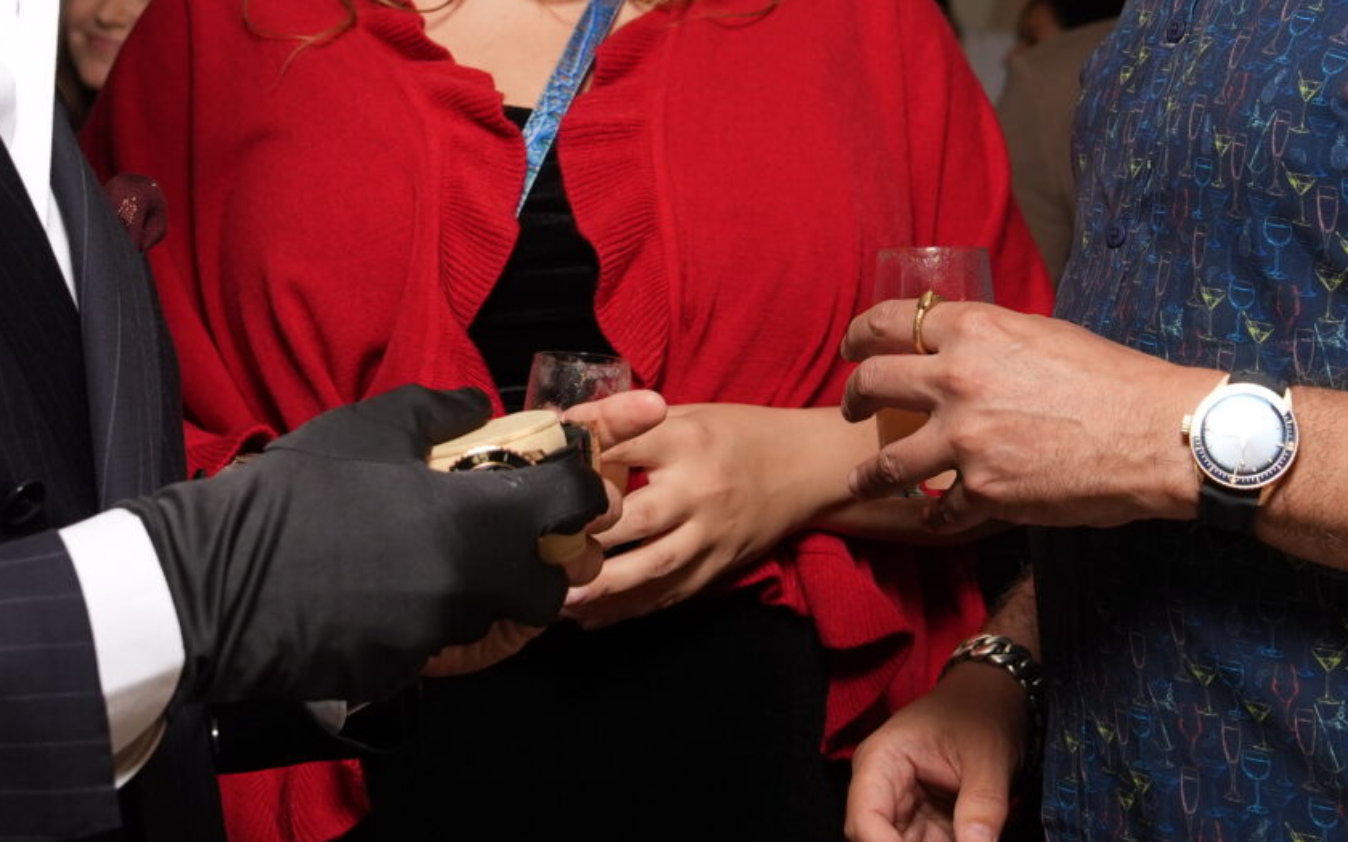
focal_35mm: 87
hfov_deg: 23.8
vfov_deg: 14.9
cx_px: 645
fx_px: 3196
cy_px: 172
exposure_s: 1/160
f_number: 4
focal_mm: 28
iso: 640
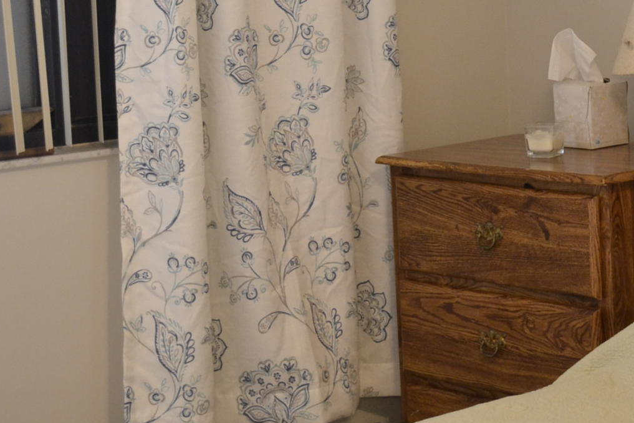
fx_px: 2025
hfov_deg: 17.6
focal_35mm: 115
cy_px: 30
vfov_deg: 11.8
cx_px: 557
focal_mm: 26
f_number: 4.2
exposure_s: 1/15
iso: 720
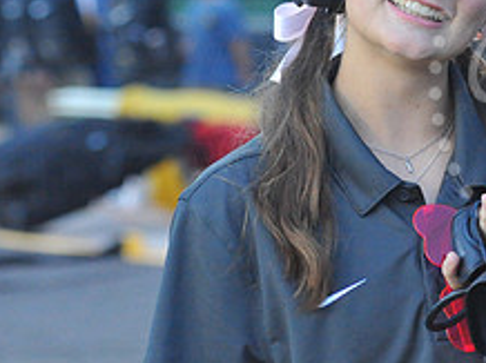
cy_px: 80
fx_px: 3773
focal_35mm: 269
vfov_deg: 5.5
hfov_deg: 7.3
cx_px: 642
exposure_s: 1/250
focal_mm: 105
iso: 5000
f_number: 5.6
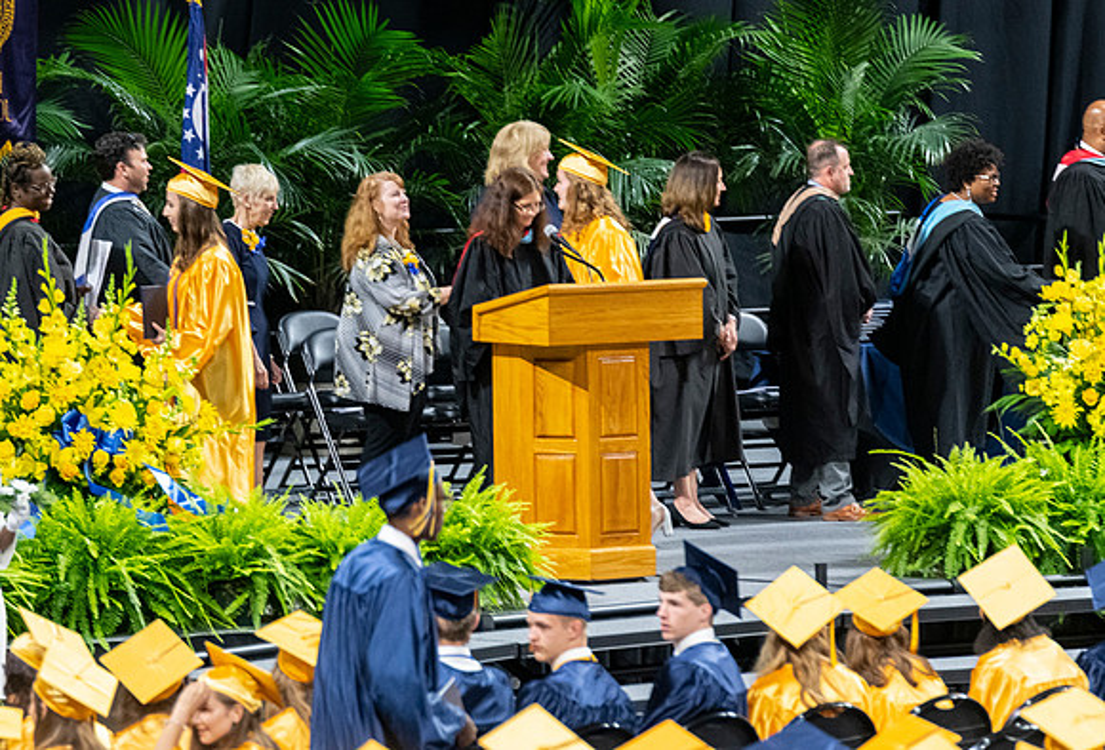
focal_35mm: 283
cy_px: 320
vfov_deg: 4.9
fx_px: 8738
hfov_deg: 7.2
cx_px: 422
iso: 2000
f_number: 4
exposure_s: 1/200
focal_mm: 190
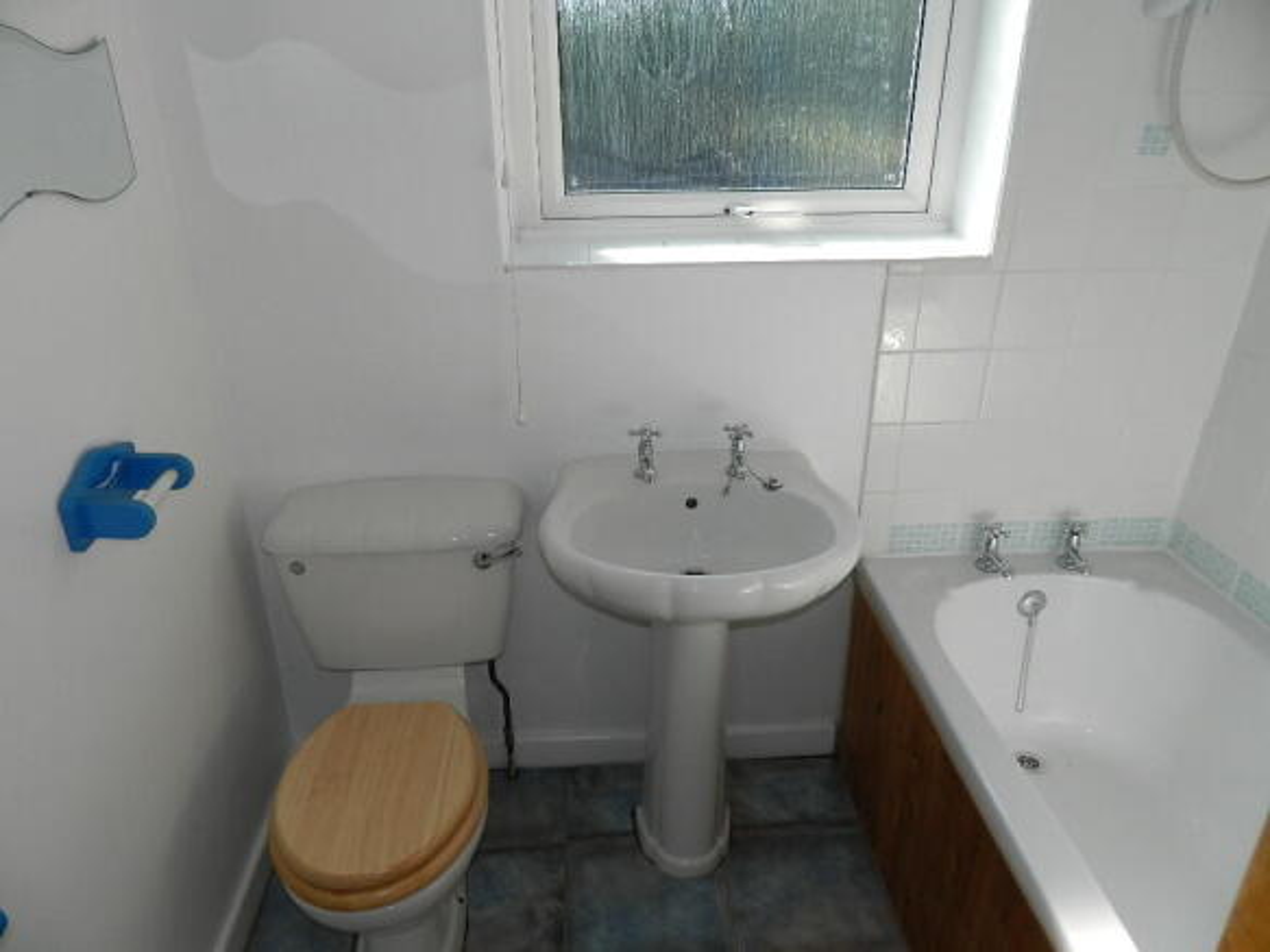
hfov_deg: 69.4
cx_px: 635
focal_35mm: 25
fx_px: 917
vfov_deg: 54.9
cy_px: 476
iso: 80
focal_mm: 4.5
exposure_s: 1/160
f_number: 3.1
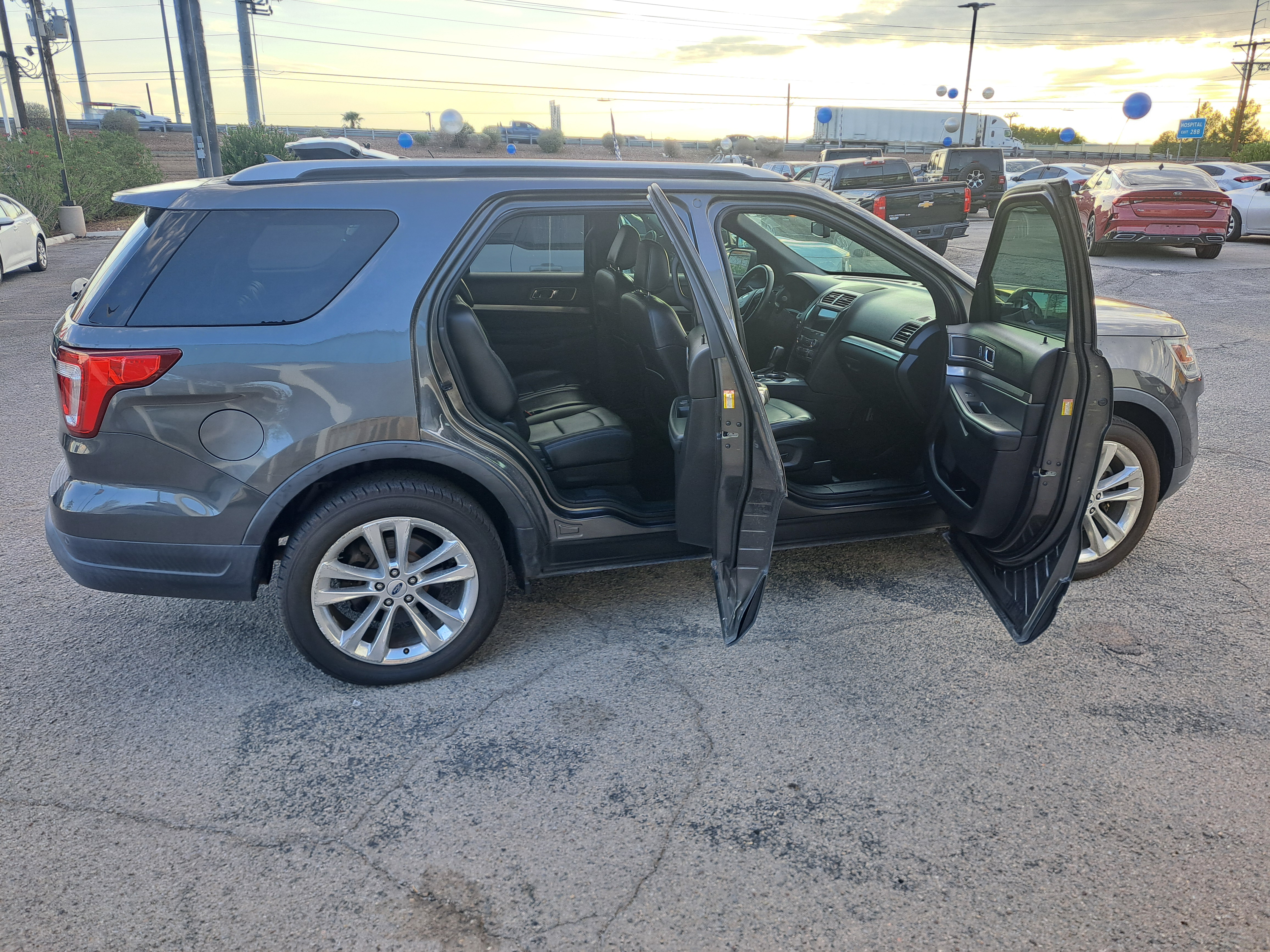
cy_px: 476
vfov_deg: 56.8
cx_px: 635
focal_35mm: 24
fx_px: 881
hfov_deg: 71.6
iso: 50
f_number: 1.8
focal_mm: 5.23
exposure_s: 1/120
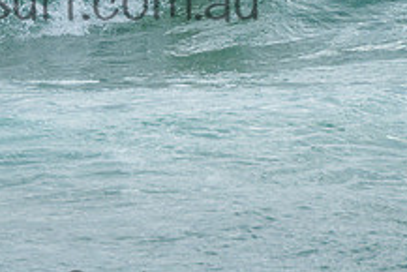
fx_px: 14797
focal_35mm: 1308
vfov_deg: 1.1
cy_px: -90
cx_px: 145
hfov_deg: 1.6
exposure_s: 1/1600
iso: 500
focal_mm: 400
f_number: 11
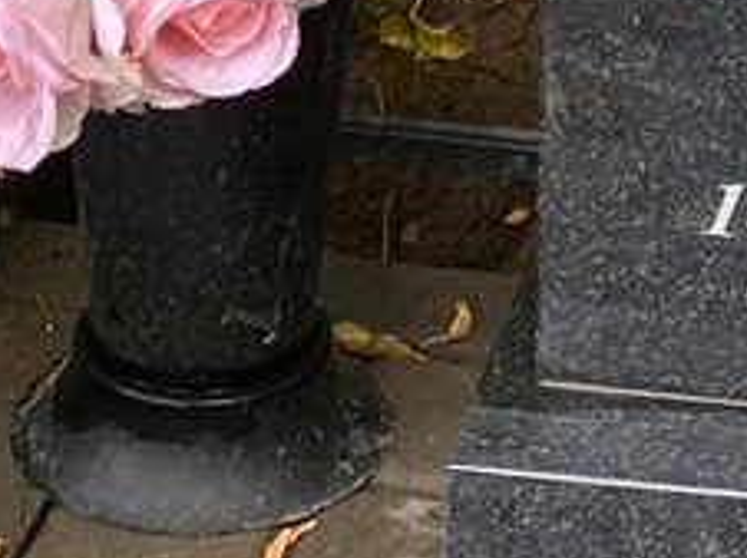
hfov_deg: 10.9
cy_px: 43
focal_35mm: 166
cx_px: 1464
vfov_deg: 8.9
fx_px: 3578
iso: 80
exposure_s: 1/121
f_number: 1.8
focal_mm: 4.25
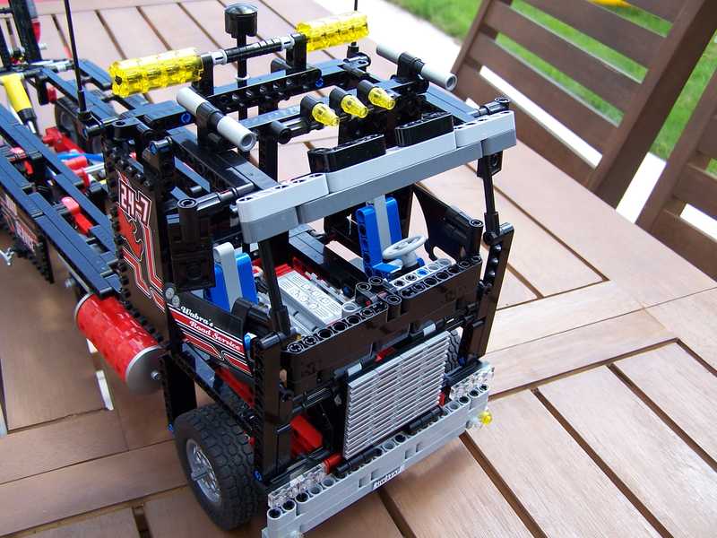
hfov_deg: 49.0
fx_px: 787
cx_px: 358
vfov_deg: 37.7
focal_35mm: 38
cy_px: 269
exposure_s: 1/250
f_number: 2.8
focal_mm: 6.3
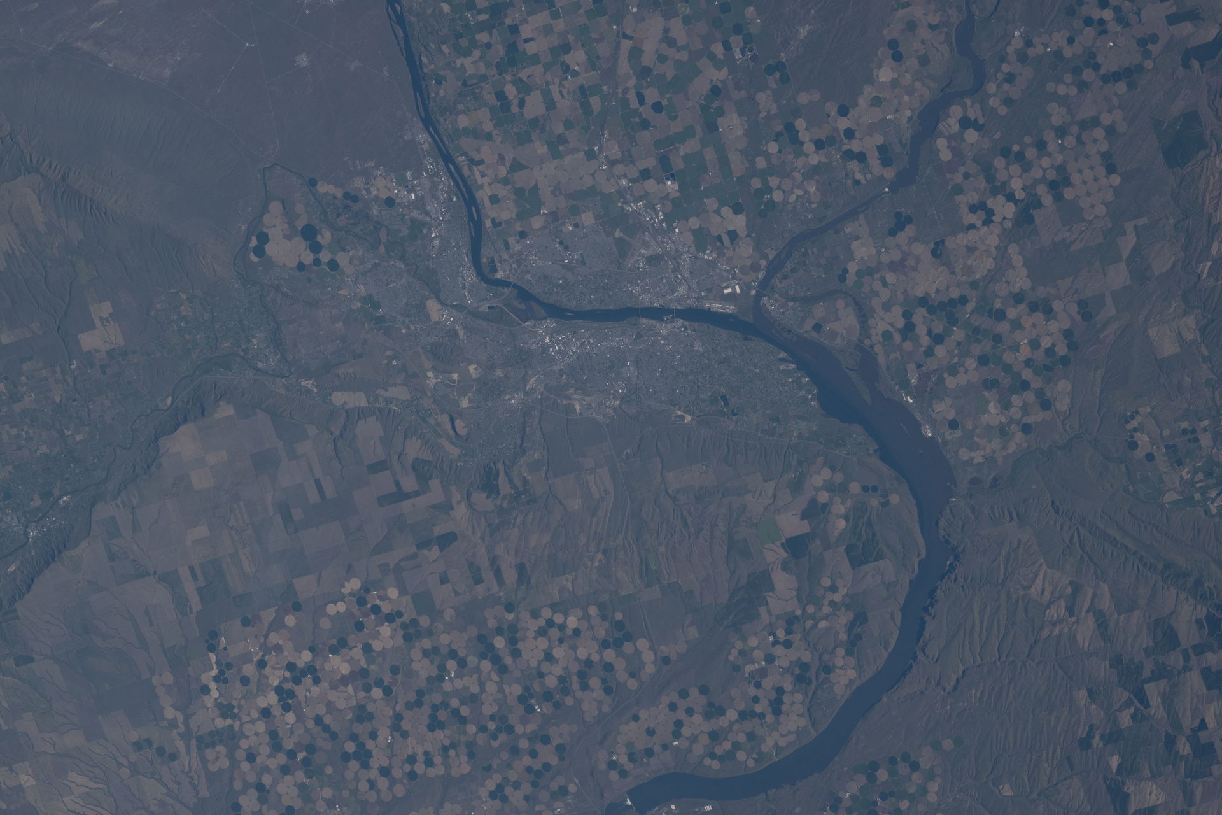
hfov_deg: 10.3
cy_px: 408
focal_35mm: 200
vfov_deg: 6.9
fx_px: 6788
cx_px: 611
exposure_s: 1/2000
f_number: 8
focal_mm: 200
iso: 500
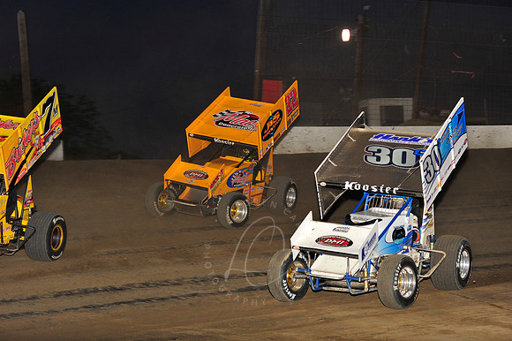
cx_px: 256
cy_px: 170
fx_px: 1308
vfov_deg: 14.8
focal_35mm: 92
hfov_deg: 22.2
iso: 1000
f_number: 6.3
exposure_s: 1/320
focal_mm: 92
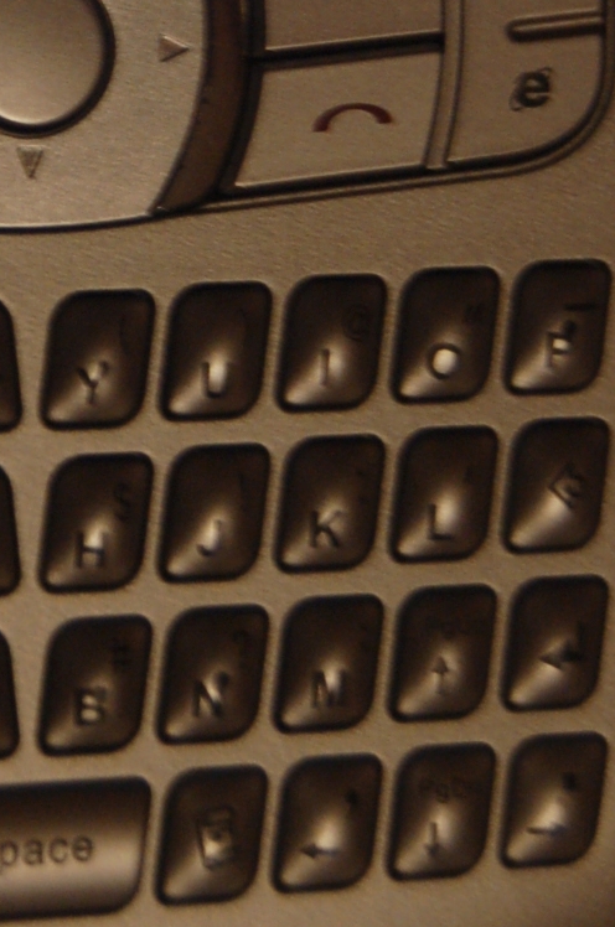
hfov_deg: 7.9
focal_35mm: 172
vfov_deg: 11.7
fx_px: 4424
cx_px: -81
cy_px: -233
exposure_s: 1/15
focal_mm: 38
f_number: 4.8
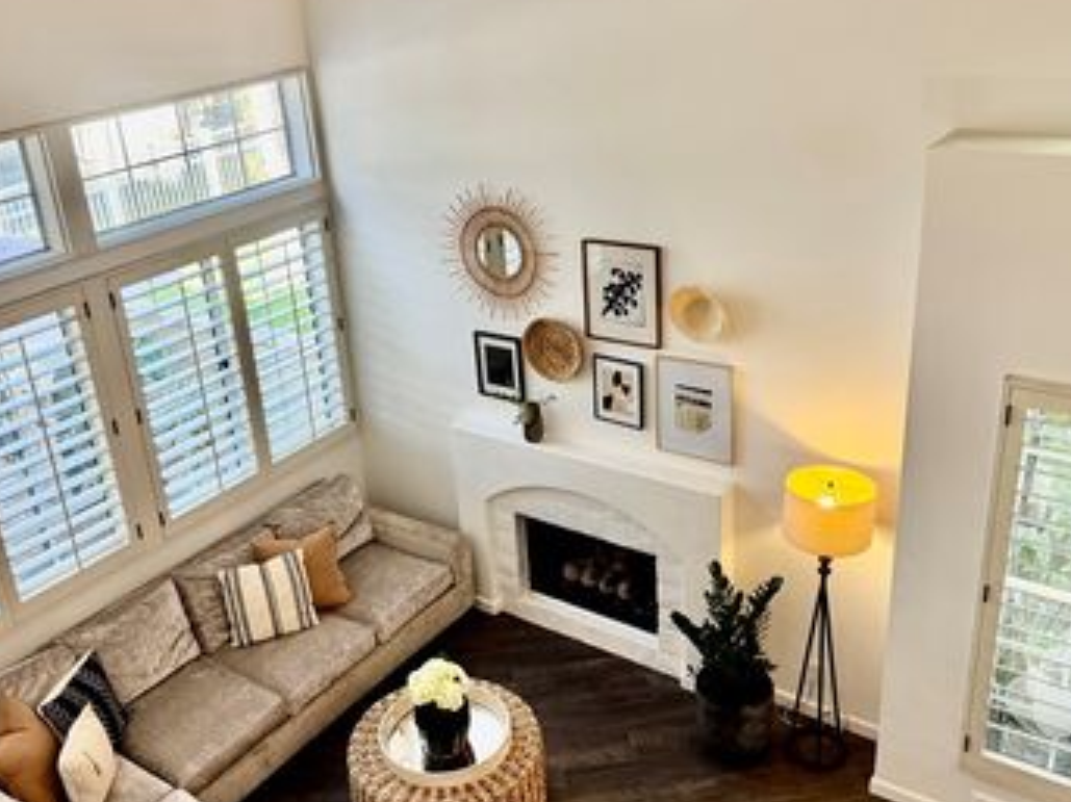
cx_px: 453
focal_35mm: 35
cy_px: 389
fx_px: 1083
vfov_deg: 40.7
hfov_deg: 52.4
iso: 100
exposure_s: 1/120
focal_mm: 6.76
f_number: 1.78
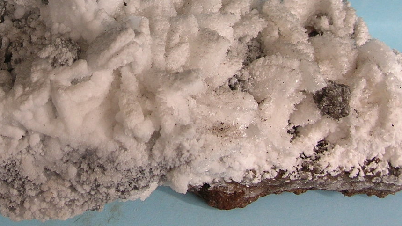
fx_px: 778
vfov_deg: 16.2
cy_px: 4
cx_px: 95
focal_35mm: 73
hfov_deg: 28.5
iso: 50
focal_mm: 6
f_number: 2.7
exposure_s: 1/49
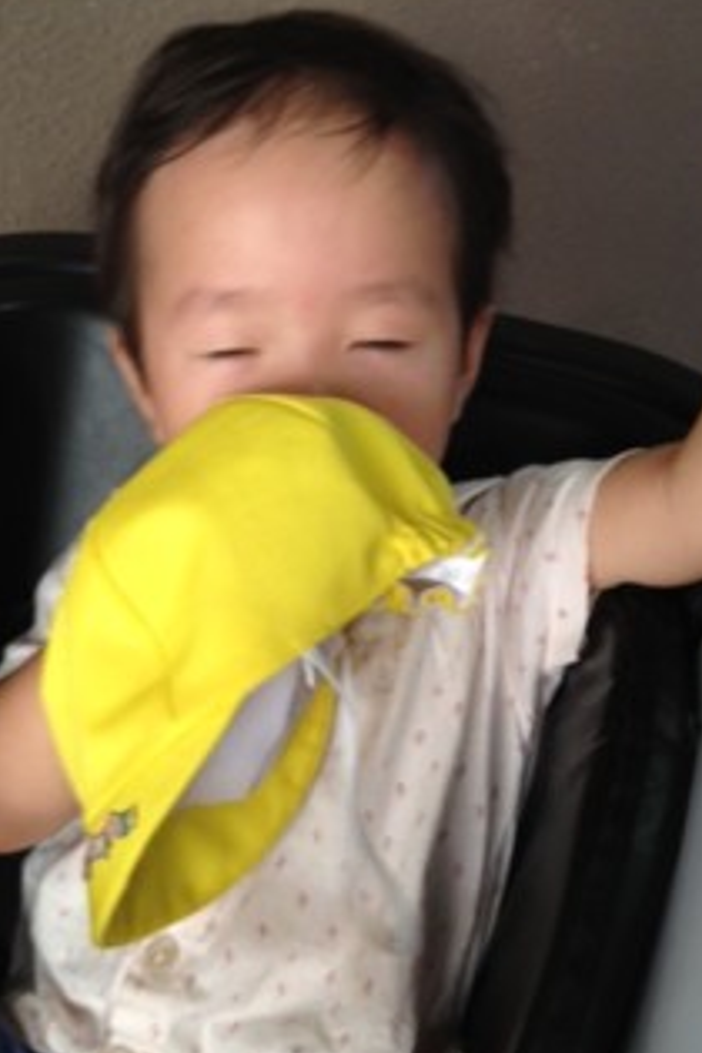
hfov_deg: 26.0
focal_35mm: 52
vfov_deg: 38.0
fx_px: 1521
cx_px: 291
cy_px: 652
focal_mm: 4.28
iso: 80
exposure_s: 1/20
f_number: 2.4
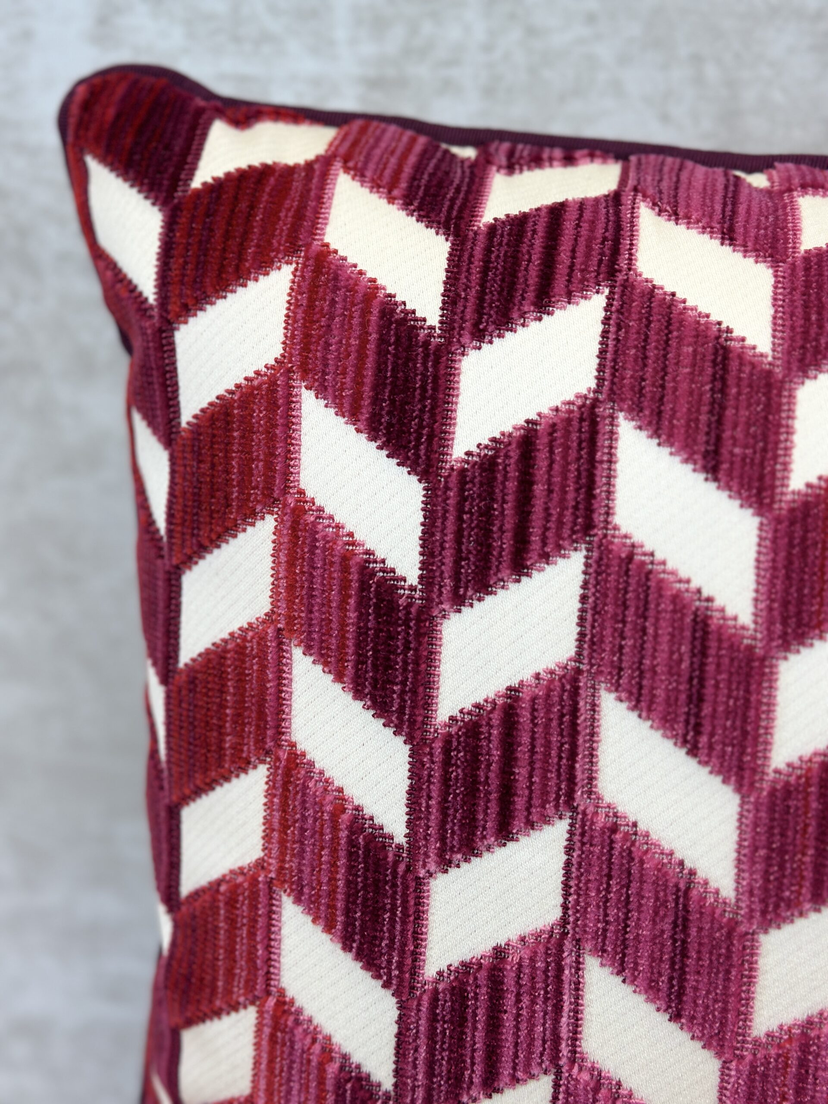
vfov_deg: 39.7
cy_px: 552
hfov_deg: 30.3
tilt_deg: -20.0
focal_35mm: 48
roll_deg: -2.5
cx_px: 414
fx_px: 1531
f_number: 1.78
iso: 64
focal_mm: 6.86
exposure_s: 1/152
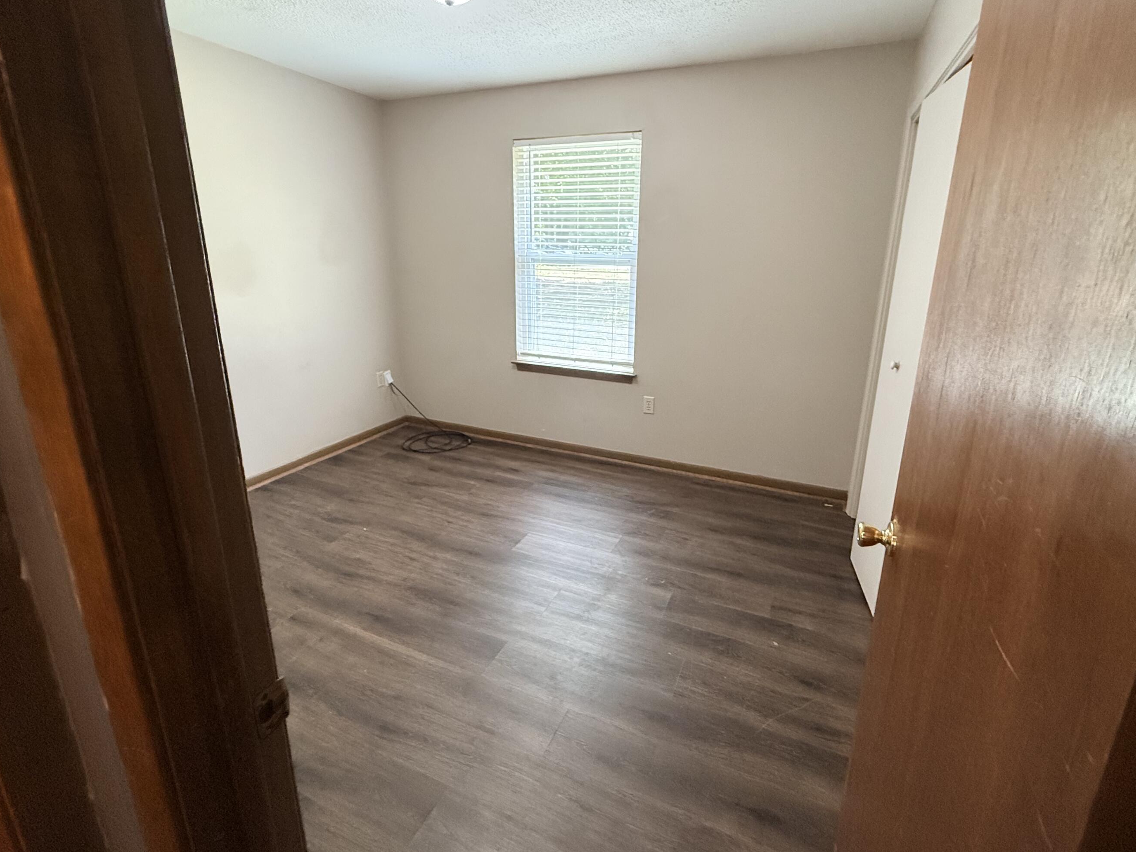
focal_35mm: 16
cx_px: 595
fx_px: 525
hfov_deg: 94.4
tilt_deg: -16.1
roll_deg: -0.6
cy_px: 381
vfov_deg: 77.9
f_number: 2.2
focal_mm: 2.22
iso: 640
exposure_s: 1/120
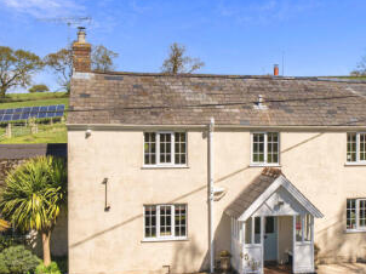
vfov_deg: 30.6
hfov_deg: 39.7
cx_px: 257
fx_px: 497
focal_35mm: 47
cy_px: 180
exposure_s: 1/1000
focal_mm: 21
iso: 400
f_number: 8
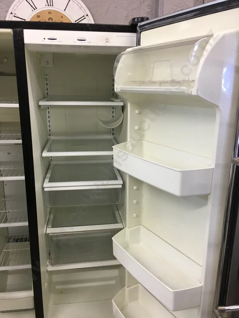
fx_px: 267
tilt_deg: -14.0
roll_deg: +0.8
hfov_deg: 48.2
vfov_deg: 61.7
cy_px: 159
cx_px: 120
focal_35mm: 29
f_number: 2.2
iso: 50
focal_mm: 4.15
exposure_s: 1/33
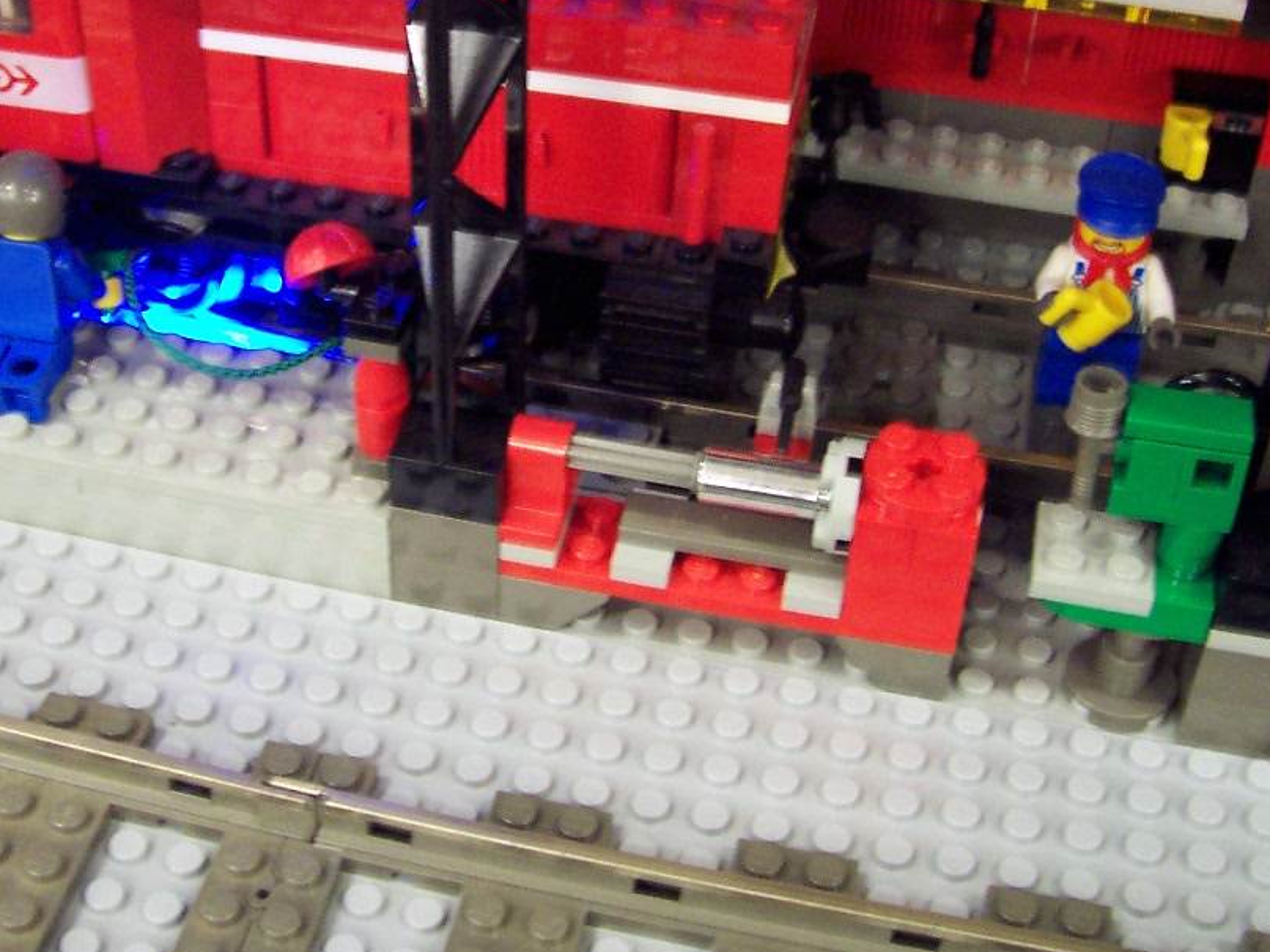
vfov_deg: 26.3
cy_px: 274
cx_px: 464
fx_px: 2018
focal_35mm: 55
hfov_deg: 34.7
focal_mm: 5.6
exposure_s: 1/8
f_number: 2.8
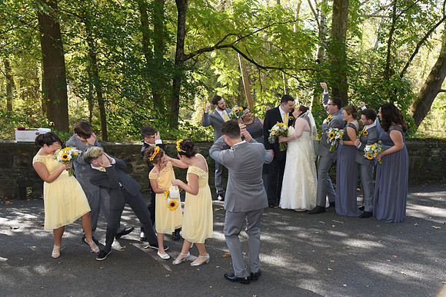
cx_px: 223
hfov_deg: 54.4
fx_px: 434
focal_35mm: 35
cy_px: 148
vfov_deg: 37.9
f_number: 5.6
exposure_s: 1/200
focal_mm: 35
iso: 640
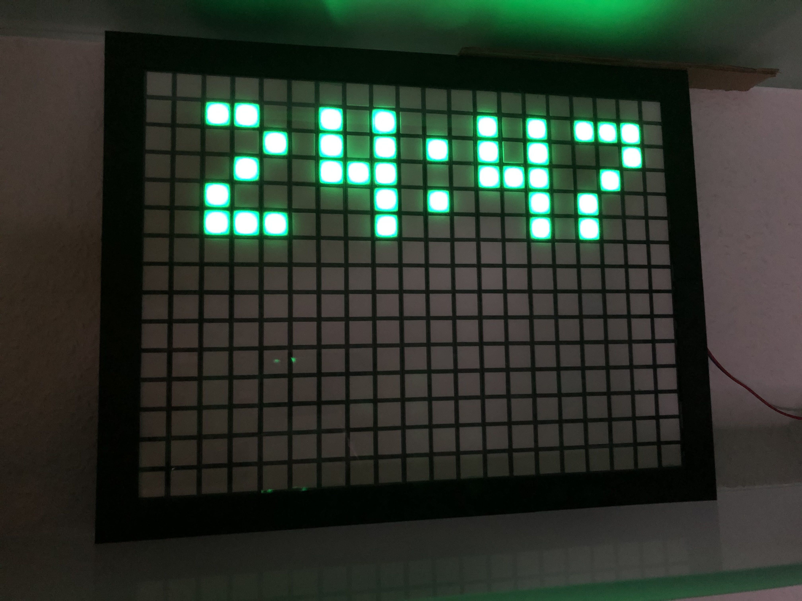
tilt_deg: +4.5
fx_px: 649
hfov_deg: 63.4
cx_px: 401
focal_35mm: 28
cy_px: 300
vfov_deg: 49.7
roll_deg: +1.9
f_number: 1.8
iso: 160
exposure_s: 1/4
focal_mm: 4
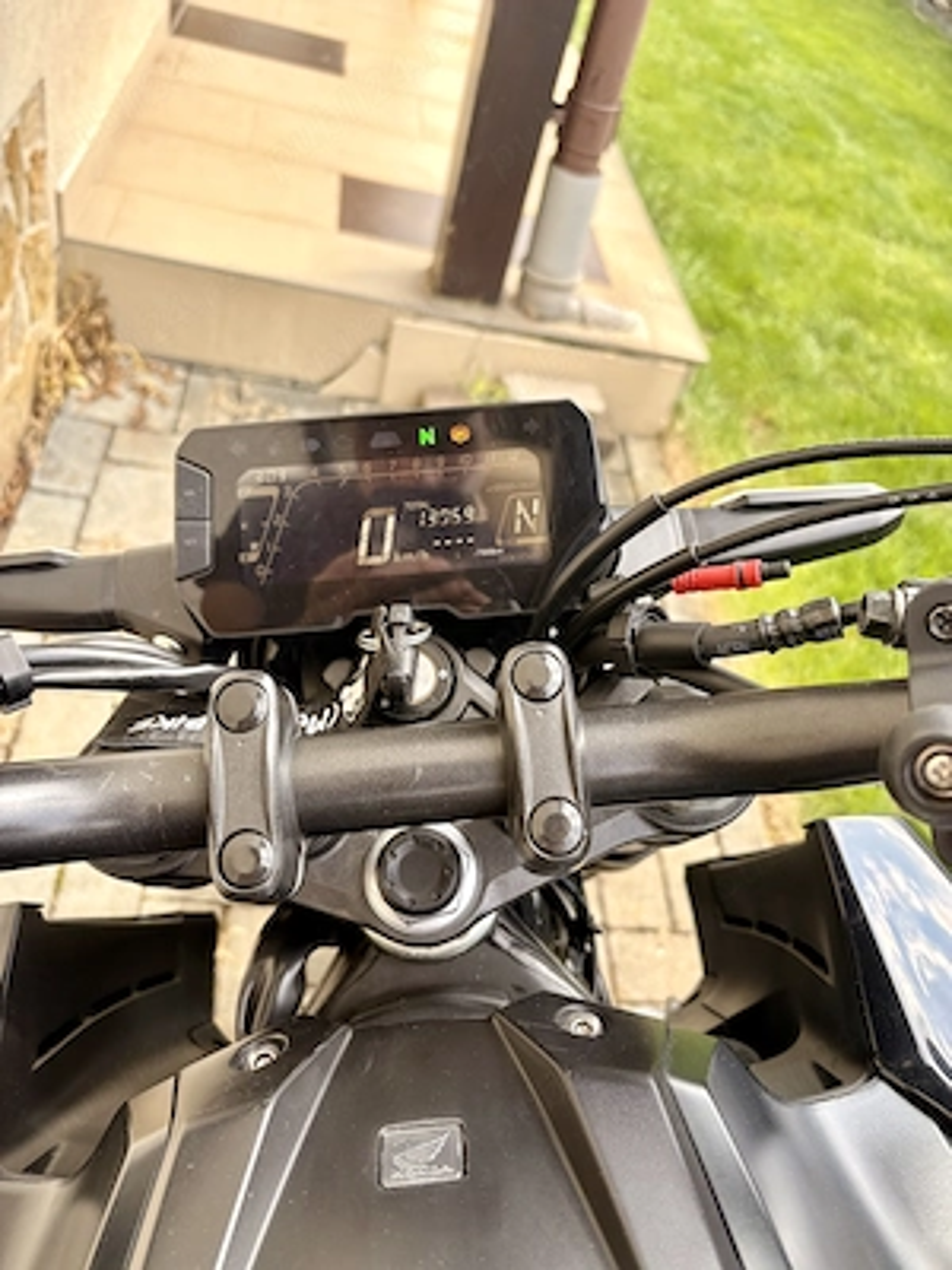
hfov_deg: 53.1
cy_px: 635
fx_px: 953
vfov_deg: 67.3
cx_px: 476
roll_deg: -18.7
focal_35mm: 26
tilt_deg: -43.9
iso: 50
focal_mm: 5.96
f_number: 1.6
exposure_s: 1/462
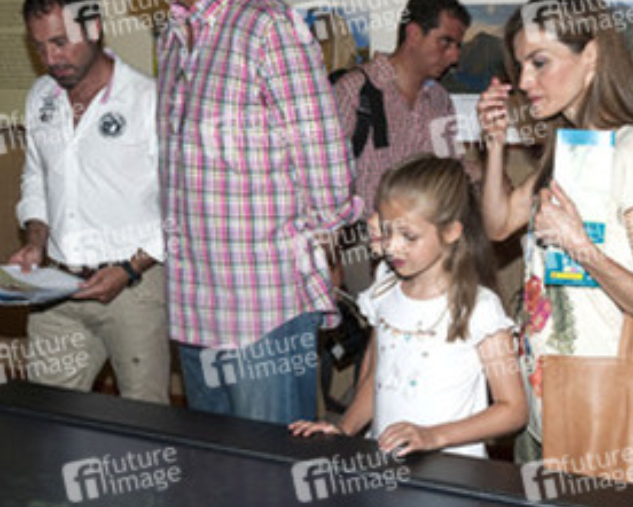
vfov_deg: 27.5
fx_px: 1031
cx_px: 289
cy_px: 188
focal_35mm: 55
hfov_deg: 34.1
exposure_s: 1/80
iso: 400
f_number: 5.6
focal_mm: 24
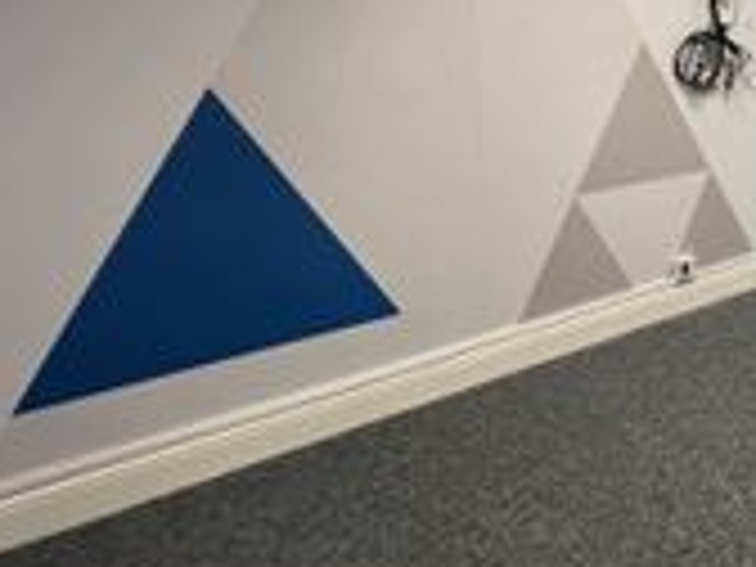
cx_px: 878
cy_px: 81
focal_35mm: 31
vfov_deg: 42.5
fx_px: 677
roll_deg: -0.3
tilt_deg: -6.5
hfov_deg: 42.2
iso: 200
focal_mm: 1.57
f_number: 1.8
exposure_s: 1/100
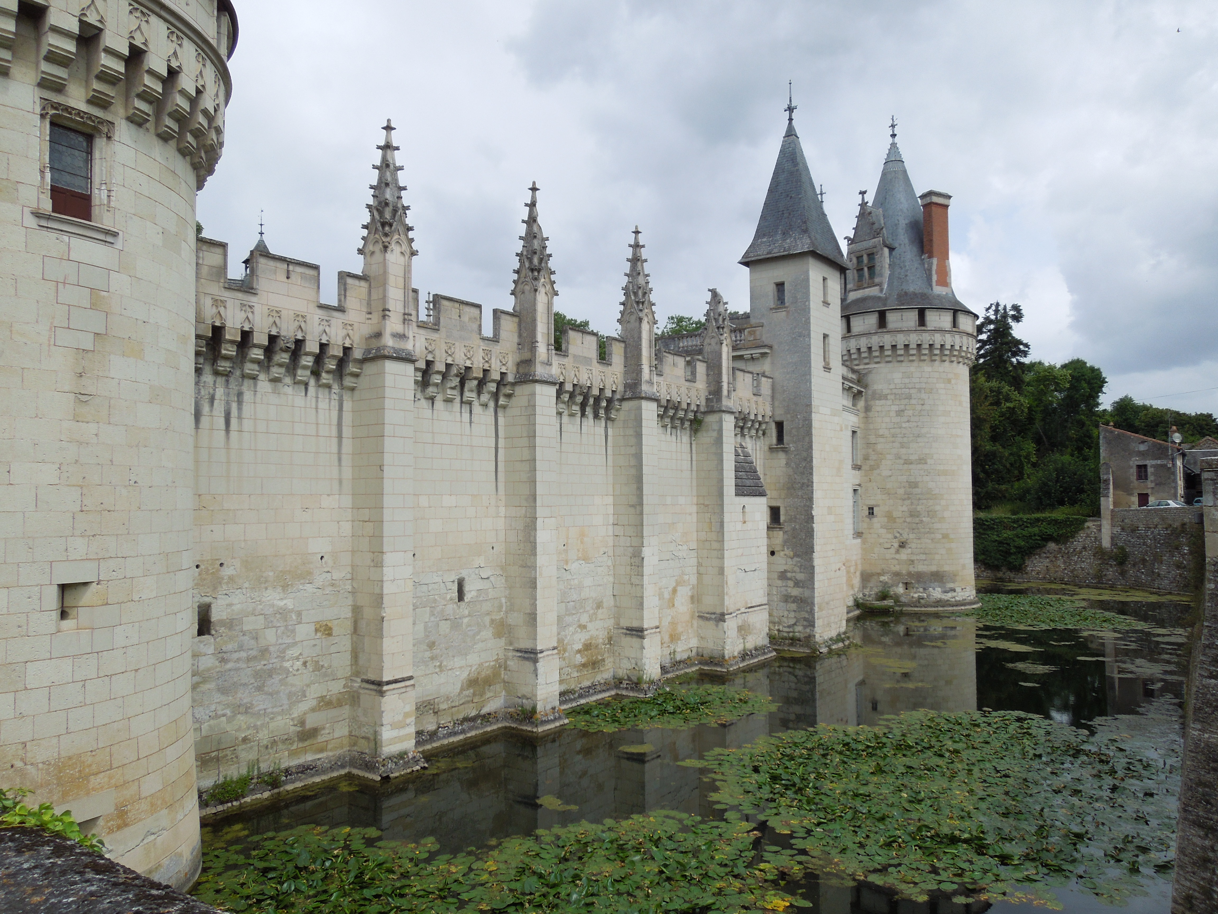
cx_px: 609
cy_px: 457
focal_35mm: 25
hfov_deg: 69.4
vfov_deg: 54.9
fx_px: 880
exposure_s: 1/1000
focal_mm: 4.5
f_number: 3.3
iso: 100
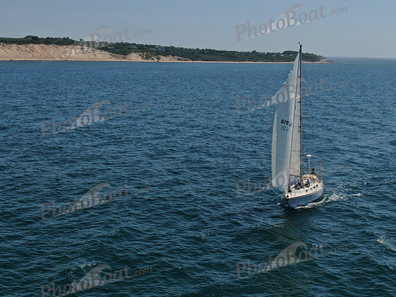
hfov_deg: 38.2
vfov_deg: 29.1
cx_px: 194
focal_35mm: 50
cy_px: 147
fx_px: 572
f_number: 3.8
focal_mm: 8.6
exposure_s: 1/1600
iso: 100
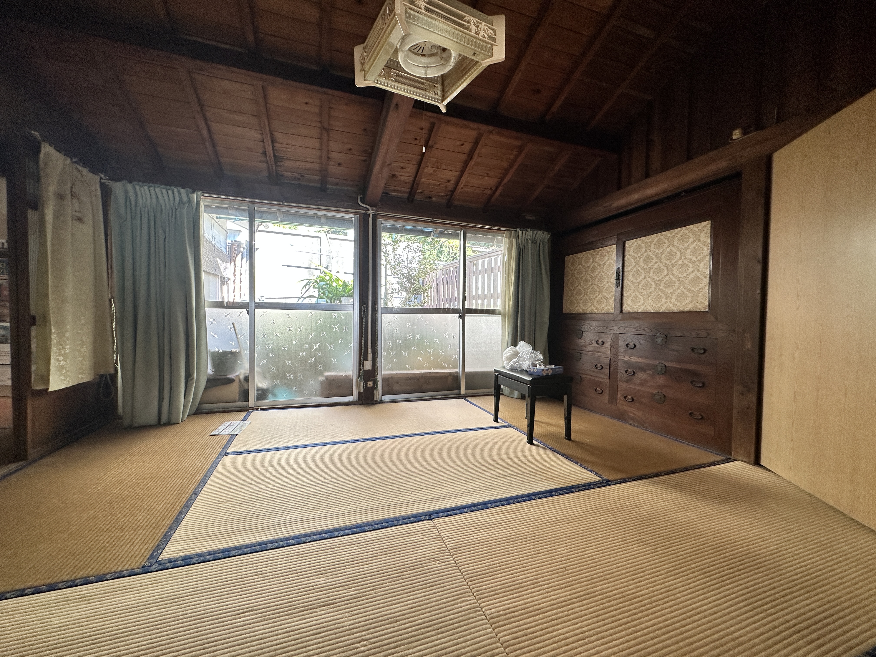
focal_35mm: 14
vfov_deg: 85.7
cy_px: 328
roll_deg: -1.3
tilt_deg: -2.6
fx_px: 354
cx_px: 438
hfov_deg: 102.1
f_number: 2.2
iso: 100
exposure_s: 1/99
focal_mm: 2.22
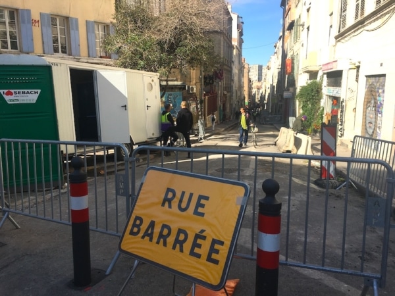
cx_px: 198
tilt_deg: -10.1
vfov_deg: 48.2
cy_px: 148
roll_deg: +0.1
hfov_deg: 61.7
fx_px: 331
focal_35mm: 29
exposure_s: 1/1350
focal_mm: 4.15
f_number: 2.2
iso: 25
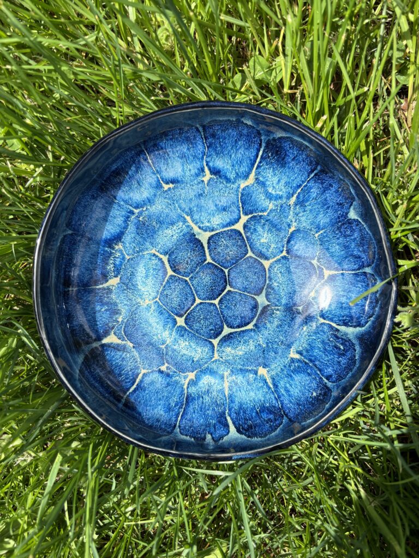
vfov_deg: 67.3
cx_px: 210
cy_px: 279
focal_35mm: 26
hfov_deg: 53.1
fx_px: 420
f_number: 1.6
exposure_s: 1/2342
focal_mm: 5.96
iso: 50
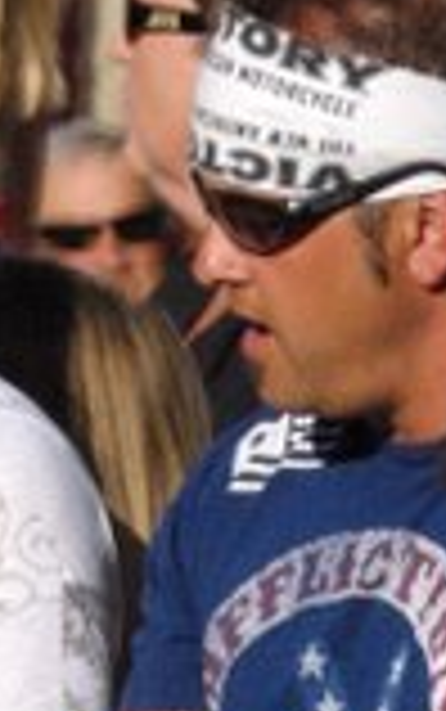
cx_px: -153
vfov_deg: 1.9
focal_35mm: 1119
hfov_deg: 1.2
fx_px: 21723
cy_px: 346
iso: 1600
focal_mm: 240
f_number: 13
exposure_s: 1/1500
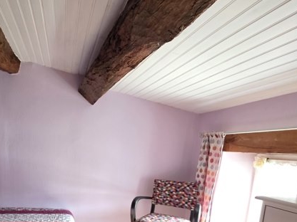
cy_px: 189
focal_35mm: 25
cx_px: 55
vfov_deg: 50.2
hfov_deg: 62.8
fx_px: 214
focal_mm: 2.2
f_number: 1.9
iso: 500
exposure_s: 1/50
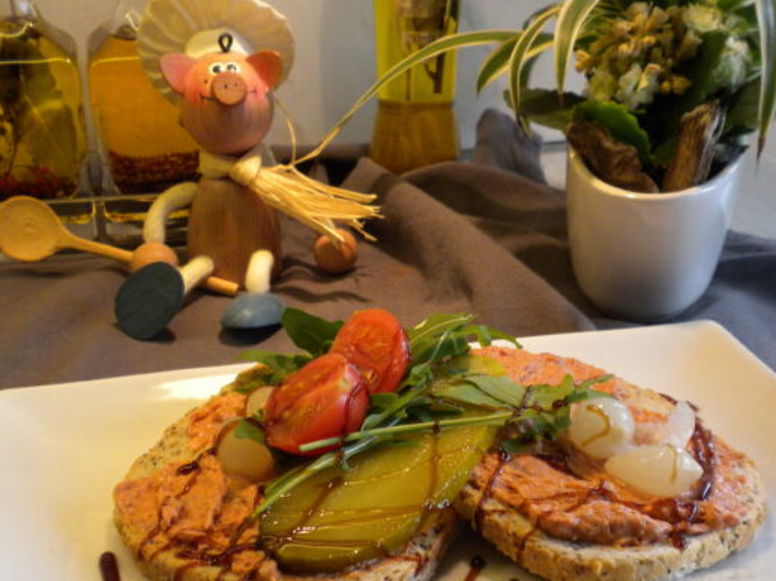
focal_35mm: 55
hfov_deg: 34.9
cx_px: 419
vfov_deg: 26.4
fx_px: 1232
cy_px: 371
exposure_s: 1/76.2
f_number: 3.5
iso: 267
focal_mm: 6.6
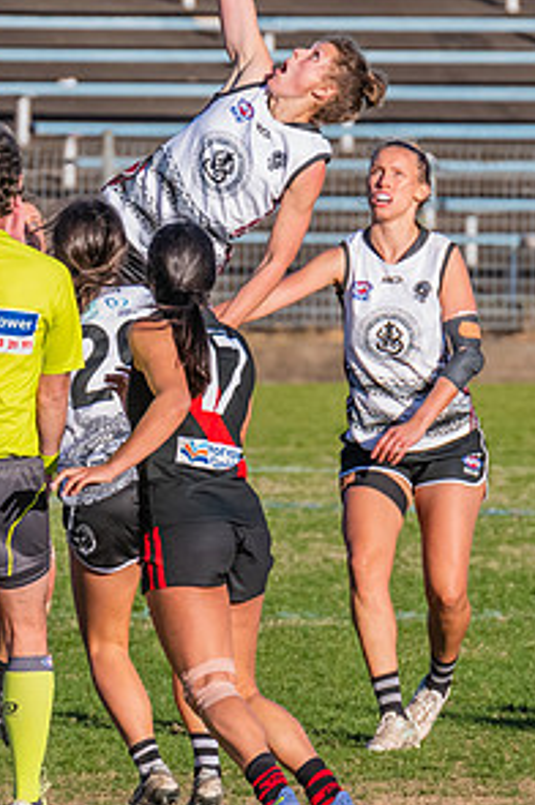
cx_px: 20
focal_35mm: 1252
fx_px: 27973
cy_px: 405
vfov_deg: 1.6
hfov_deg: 1.1
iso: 800
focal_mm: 420
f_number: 9
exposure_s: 1/1250
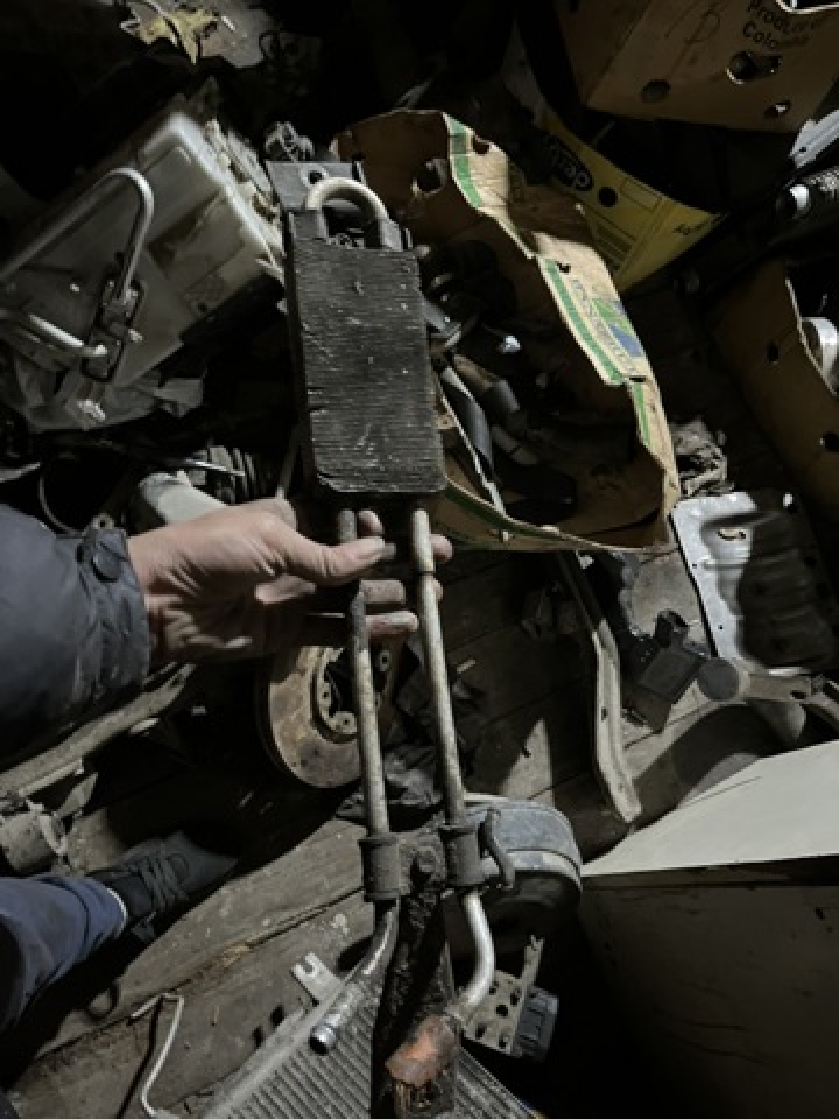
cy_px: 560
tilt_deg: -67.2
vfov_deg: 67.3
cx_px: 420
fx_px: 840
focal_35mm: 26
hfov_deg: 53.1
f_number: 1.6
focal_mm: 5.1
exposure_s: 1/17
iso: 1000
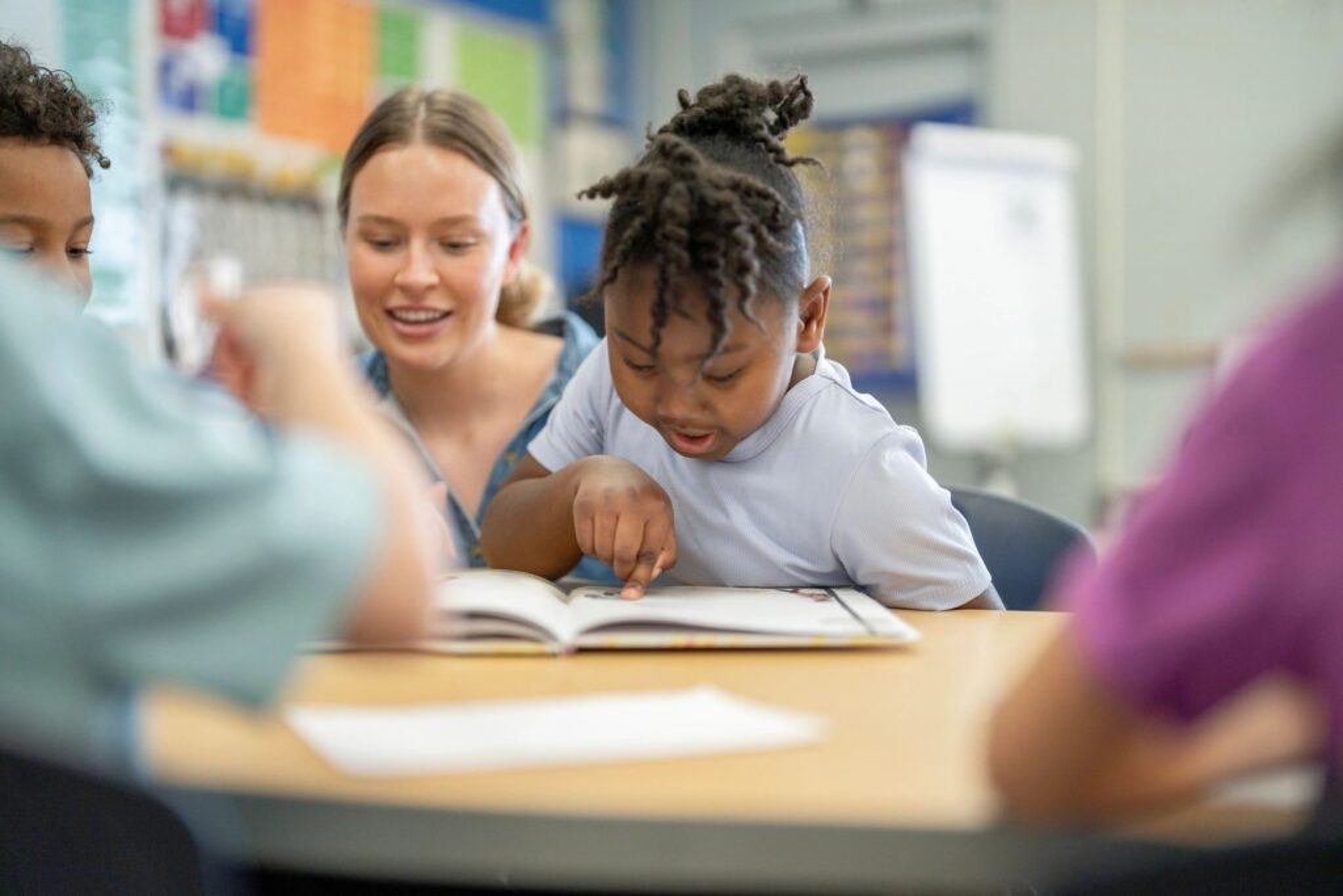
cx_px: 672
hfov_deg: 39.6
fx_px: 1865
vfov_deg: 27.0
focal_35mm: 50
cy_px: 448
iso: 200
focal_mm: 50
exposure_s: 1/640
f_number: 1.2
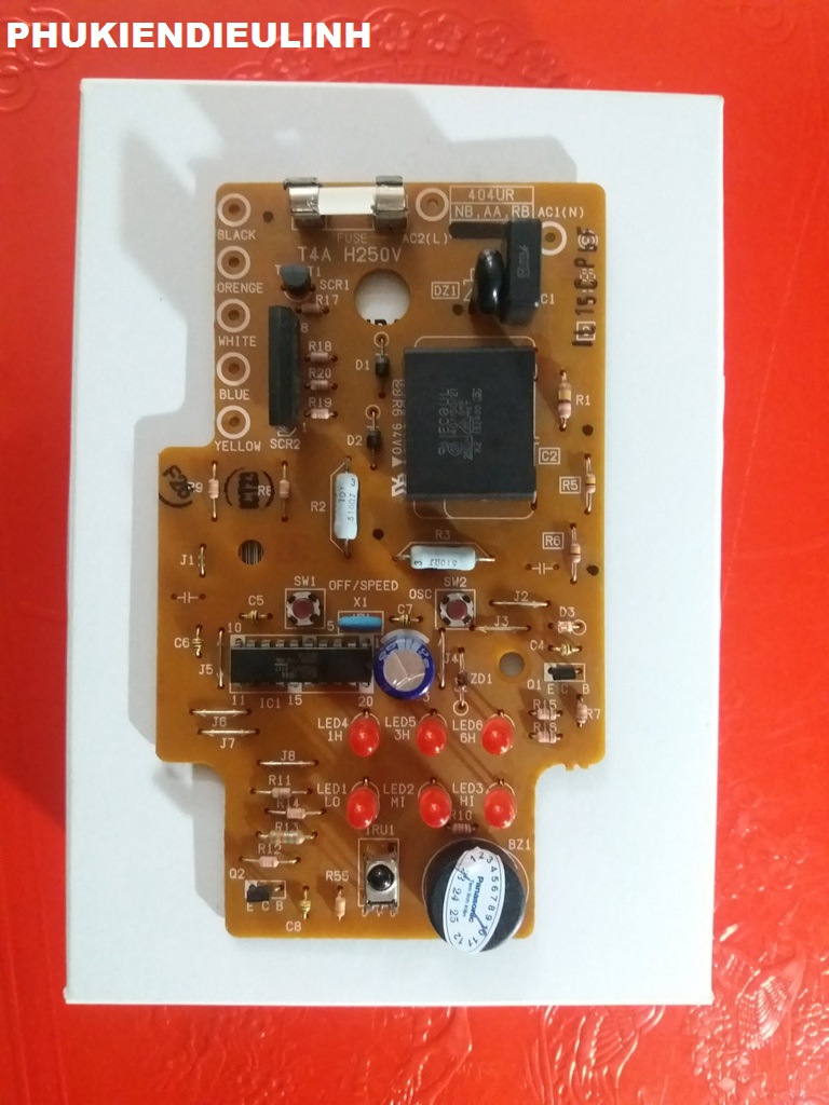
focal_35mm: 27
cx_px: 414
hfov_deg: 51.4
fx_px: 862
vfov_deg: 65.3
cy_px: 552
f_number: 1.9
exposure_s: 1/10
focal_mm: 3.7
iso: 500
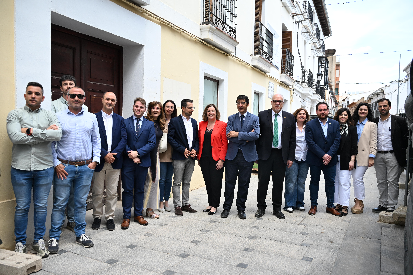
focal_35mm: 28
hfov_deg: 65.5
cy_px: 138
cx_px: 206
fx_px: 321
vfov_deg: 46.4
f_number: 4.5
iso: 640
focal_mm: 28
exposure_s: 1/1000
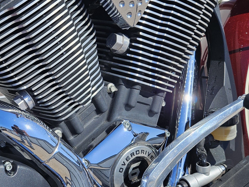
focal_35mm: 54
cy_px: 62
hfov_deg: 34.3
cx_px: 46
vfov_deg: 26.9
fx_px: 388
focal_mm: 5.4
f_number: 1.8
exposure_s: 1/1854
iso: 25
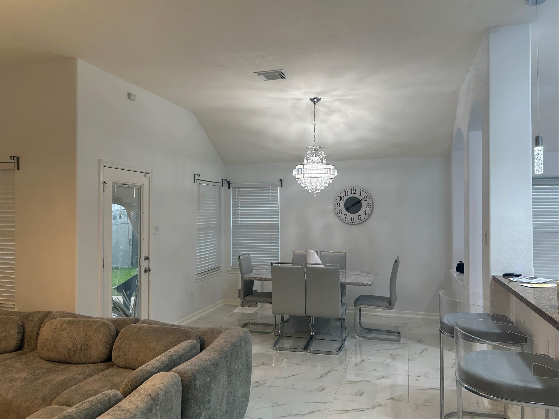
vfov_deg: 53.1
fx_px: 420
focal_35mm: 26
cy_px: 210
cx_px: 280
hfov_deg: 67.3
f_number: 1.5
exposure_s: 1/120
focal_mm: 5.7
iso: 64
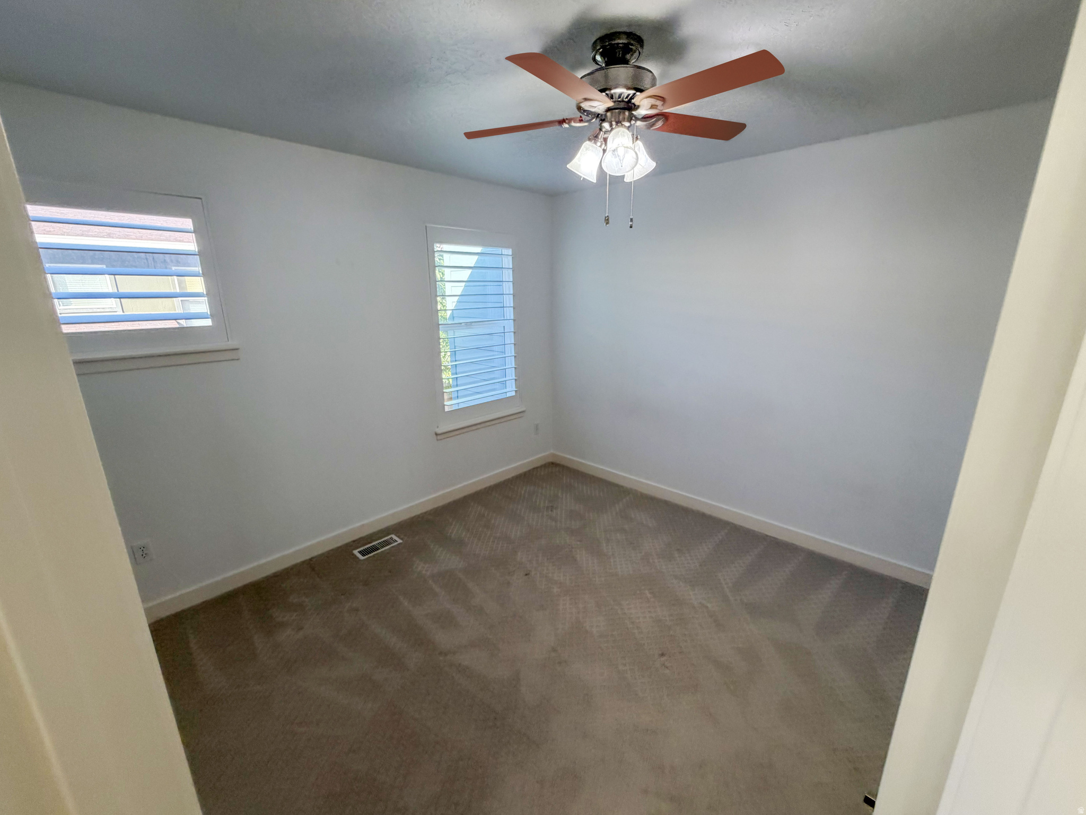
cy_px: 408
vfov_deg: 85.7
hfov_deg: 102.1
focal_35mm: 14
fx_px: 439
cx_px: 543
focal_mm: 2.22
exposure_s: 1/120
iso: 250
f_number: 2.2
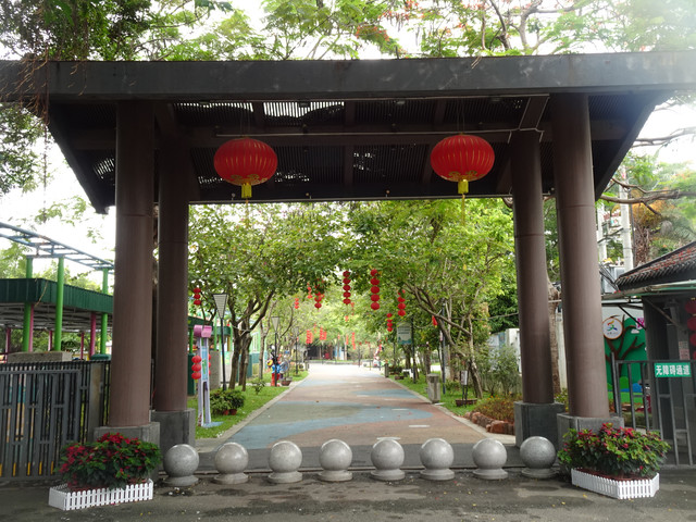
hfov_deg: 56.8
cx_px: 348
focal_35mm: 32
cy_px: 261
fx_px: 643
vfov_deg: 44.2
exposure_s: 1/60
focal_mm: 5.41
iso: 80
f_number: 4
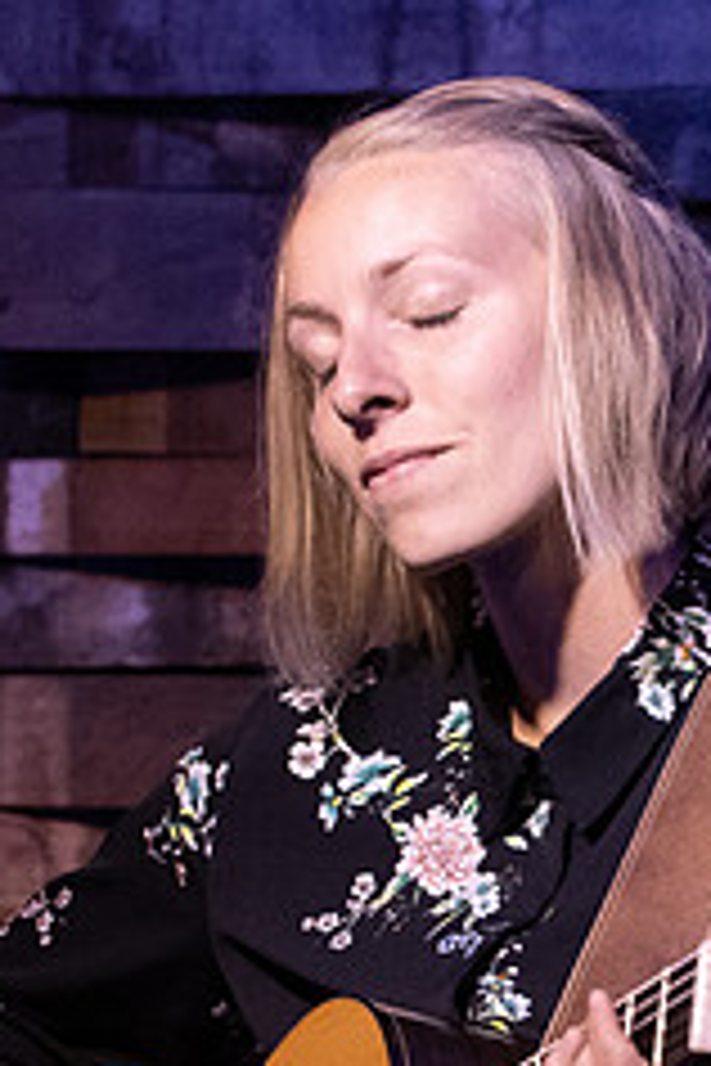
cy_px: 952
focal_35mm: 879
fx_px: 26038
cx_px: 556
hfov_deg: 1.6
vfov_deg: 2.3
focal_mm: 240
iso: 6400
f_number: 6.3
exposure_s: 1/125
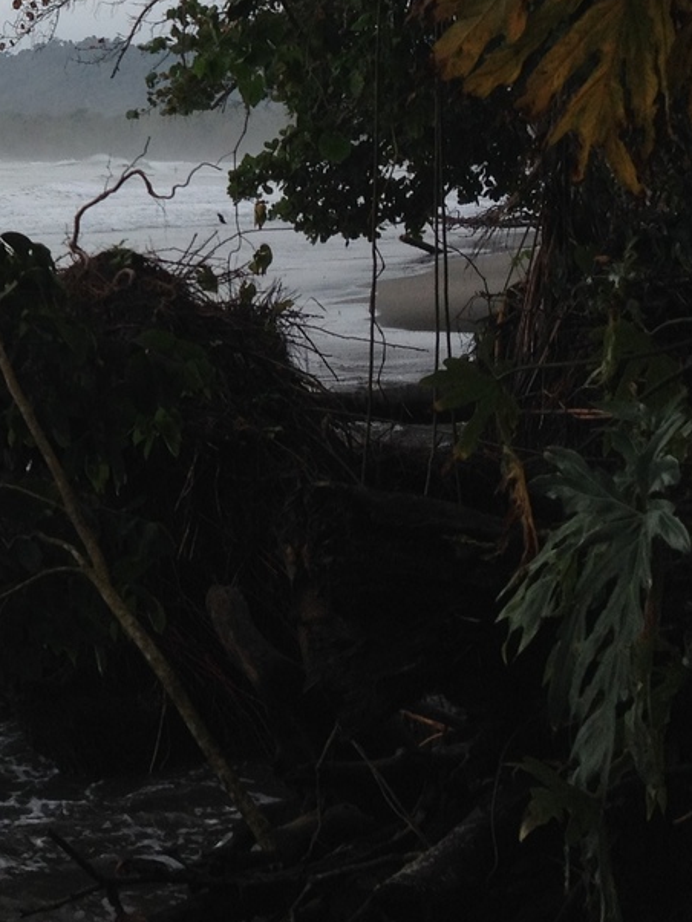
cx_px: -246
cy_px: 100
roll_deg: +0.2
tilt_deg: -2.8
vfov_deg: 20.7
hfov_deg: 15.1
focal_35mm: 93
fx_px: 2477
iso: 50
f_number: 2.4
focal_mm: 4.28
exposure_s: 1/1727
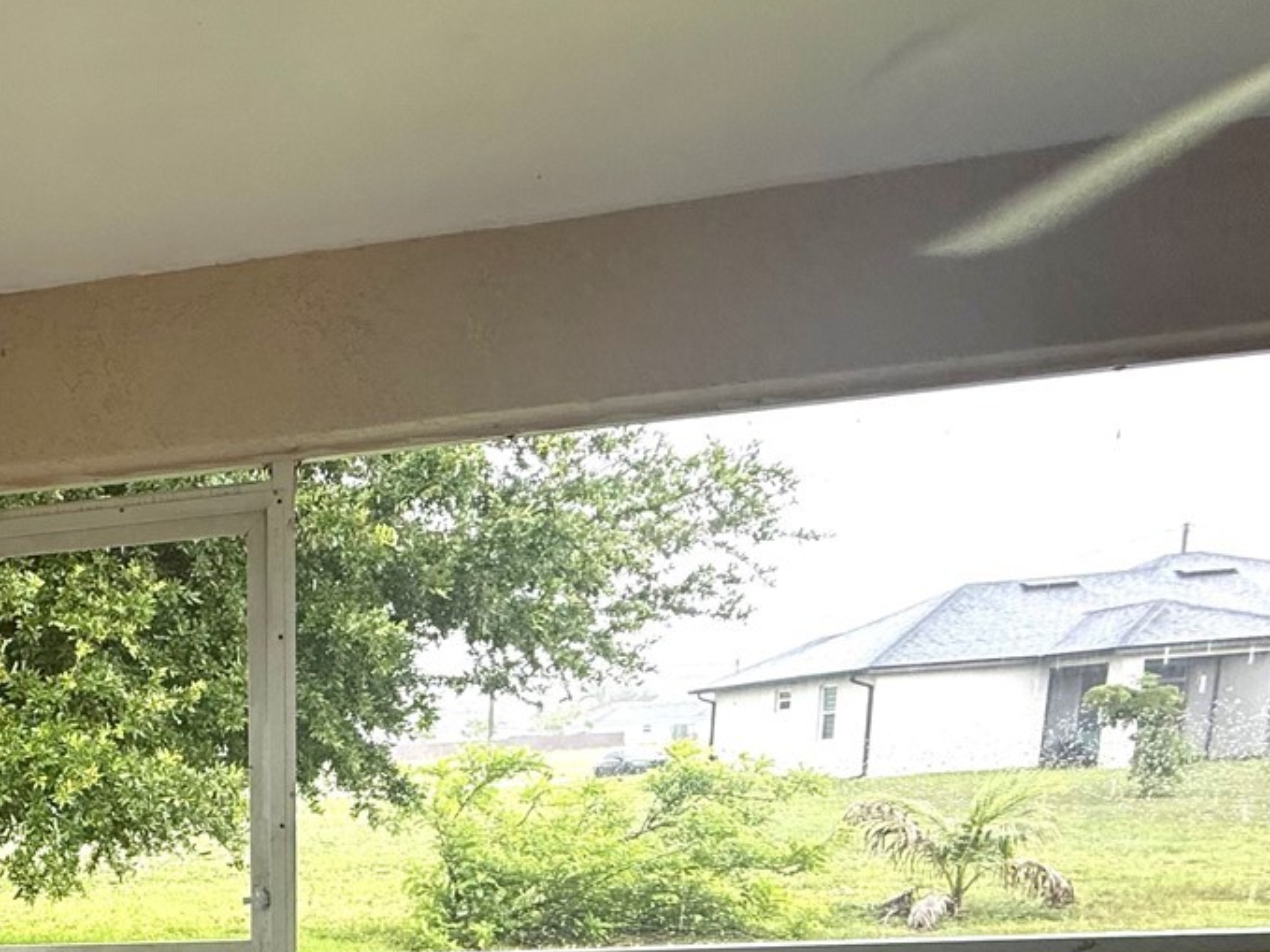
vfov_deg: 37.5
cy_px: 991
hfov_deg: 43.6
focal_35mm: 33
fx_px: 1210
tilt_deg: -10.8
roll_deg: +3.3
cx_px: -107
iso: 100
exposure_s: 1/99
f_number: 2.2
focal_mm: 2.22
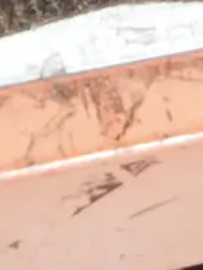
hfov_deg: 9.8
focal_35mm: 151
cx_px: 15
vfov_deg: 11.0
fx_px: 1177
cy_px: -383
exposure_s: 1/60
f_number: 4
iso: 800
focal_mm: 15
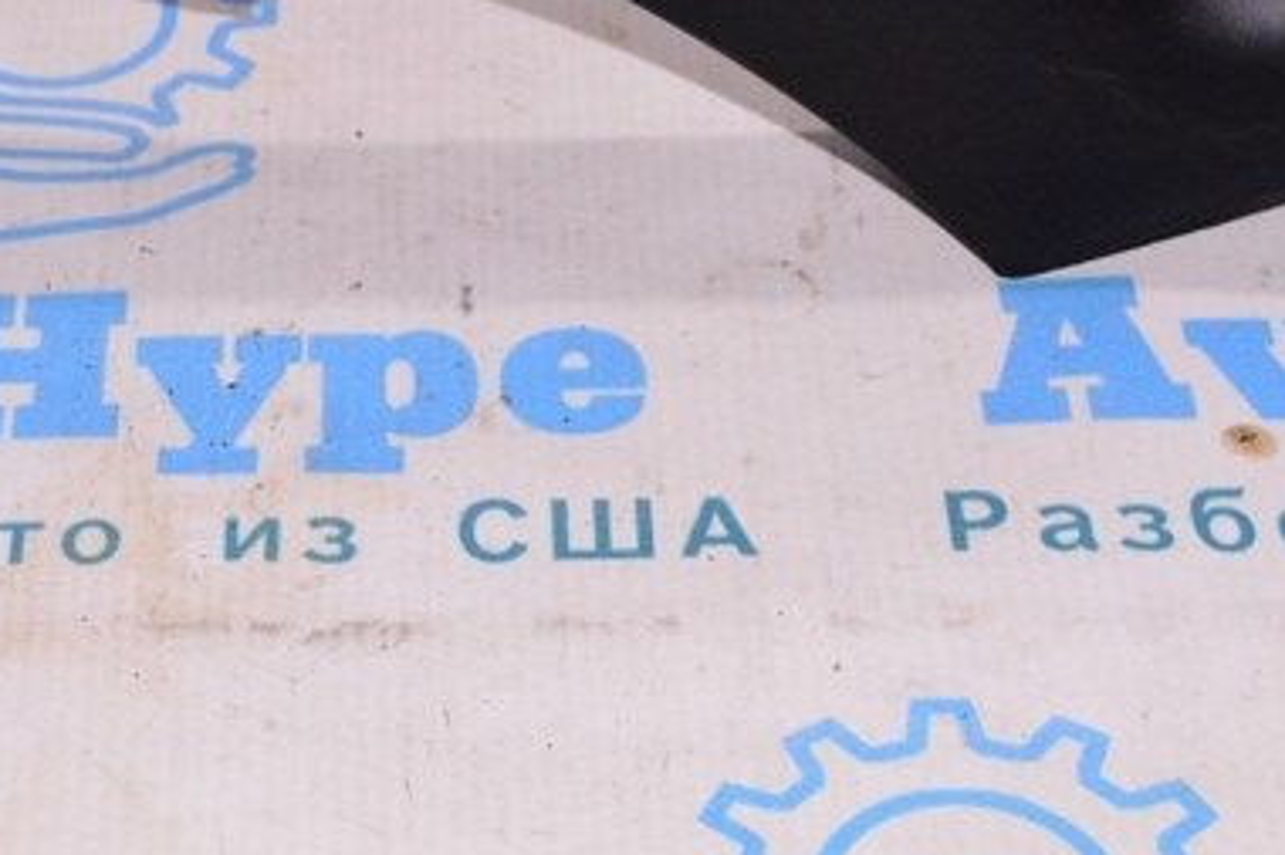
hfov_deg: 16.1
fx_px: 4472
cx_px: 98
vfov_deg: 10.7
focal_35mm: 125
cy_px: -154
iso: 1600
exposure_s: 1/200
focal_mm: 31
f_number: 8
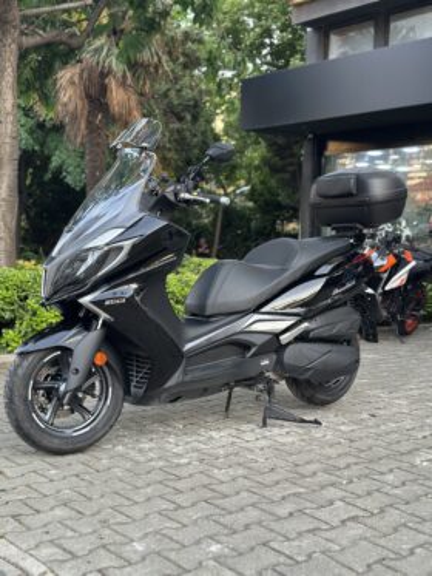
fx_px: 798
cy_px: 288
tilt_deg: -2.8
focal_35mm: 48
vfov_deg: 39.6
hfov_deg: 30.3
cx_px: 216
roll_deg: -1.4
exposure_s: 1/138
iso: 125
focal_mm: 6.86
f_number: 1.78
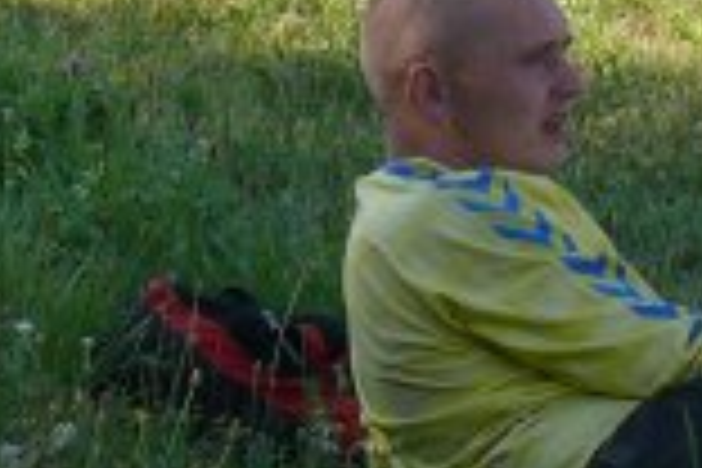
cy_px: 266
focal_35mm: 844
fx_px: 16457
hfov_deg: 2.4
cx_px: 940
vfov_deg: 1.6
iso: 100
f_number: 5
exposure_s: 1/200
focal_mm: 26.9
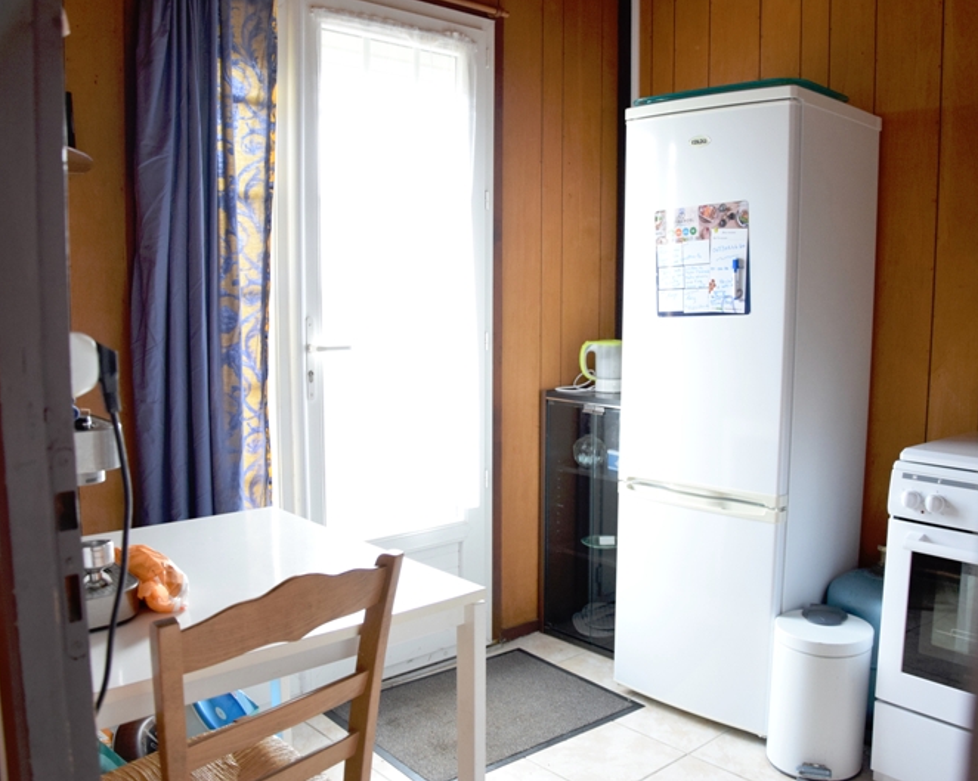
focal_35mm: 60
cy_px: 389
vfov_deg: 25.5
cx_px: 511
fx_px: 1723
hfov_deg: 31.7
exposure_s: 1/80
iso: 1600
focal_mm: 35
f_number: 4.5
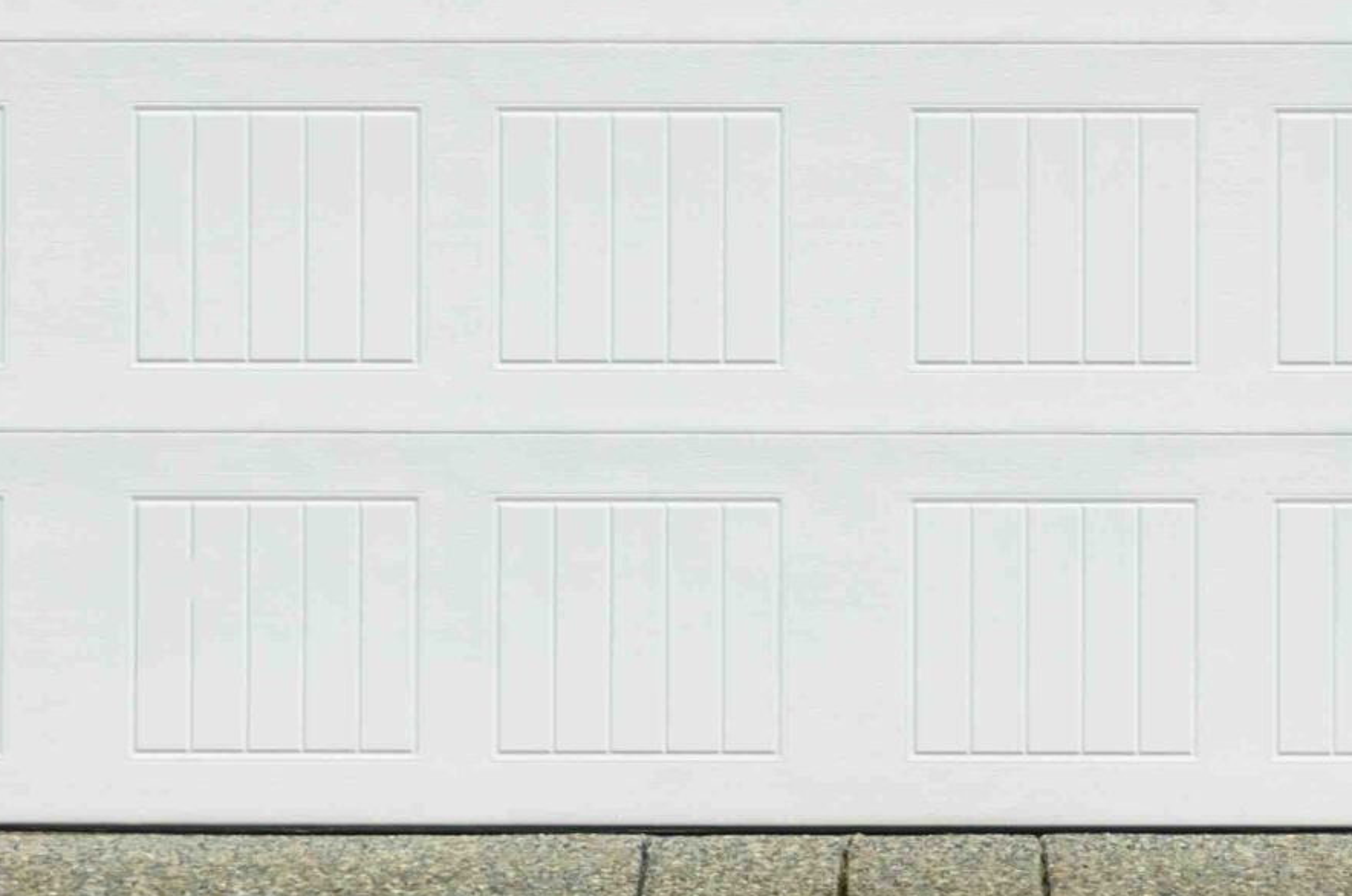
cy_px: -17
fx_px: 11396
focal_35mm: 304
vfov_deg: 4.5
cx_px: 821
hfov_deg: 6.8
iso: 100
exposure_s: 1/200
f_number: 8
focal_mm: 70
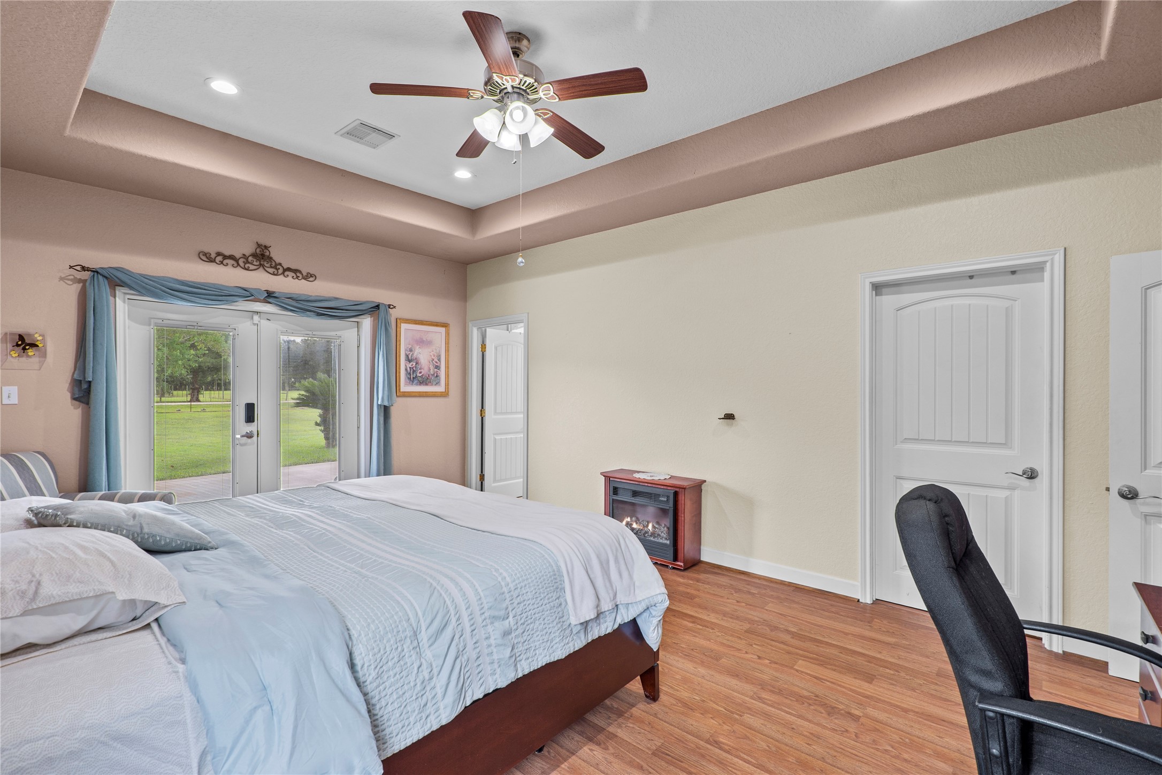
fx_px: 516
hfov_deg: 96.7
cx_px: 581
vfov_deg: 73.7
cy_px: 388
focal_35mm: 16
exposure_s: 1
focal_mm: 16
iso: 200
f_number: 9
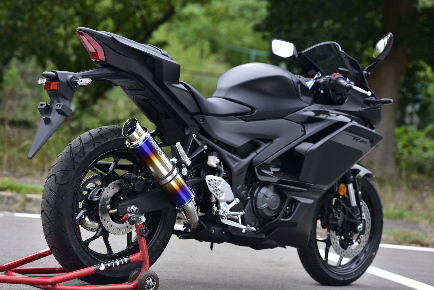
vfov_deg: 14.4
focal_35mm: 95
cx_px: 217
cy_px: 145
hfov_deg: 21.5
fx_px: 1146
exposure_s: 1/640
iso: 250
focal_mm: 95
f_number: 4
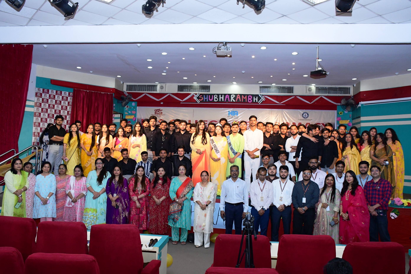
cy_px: 137
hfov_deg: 61.9
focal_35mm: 30
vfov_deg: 43.6
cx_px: 206
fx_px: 342
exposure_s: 1/125
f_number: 6.3
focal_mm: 20
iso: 2000
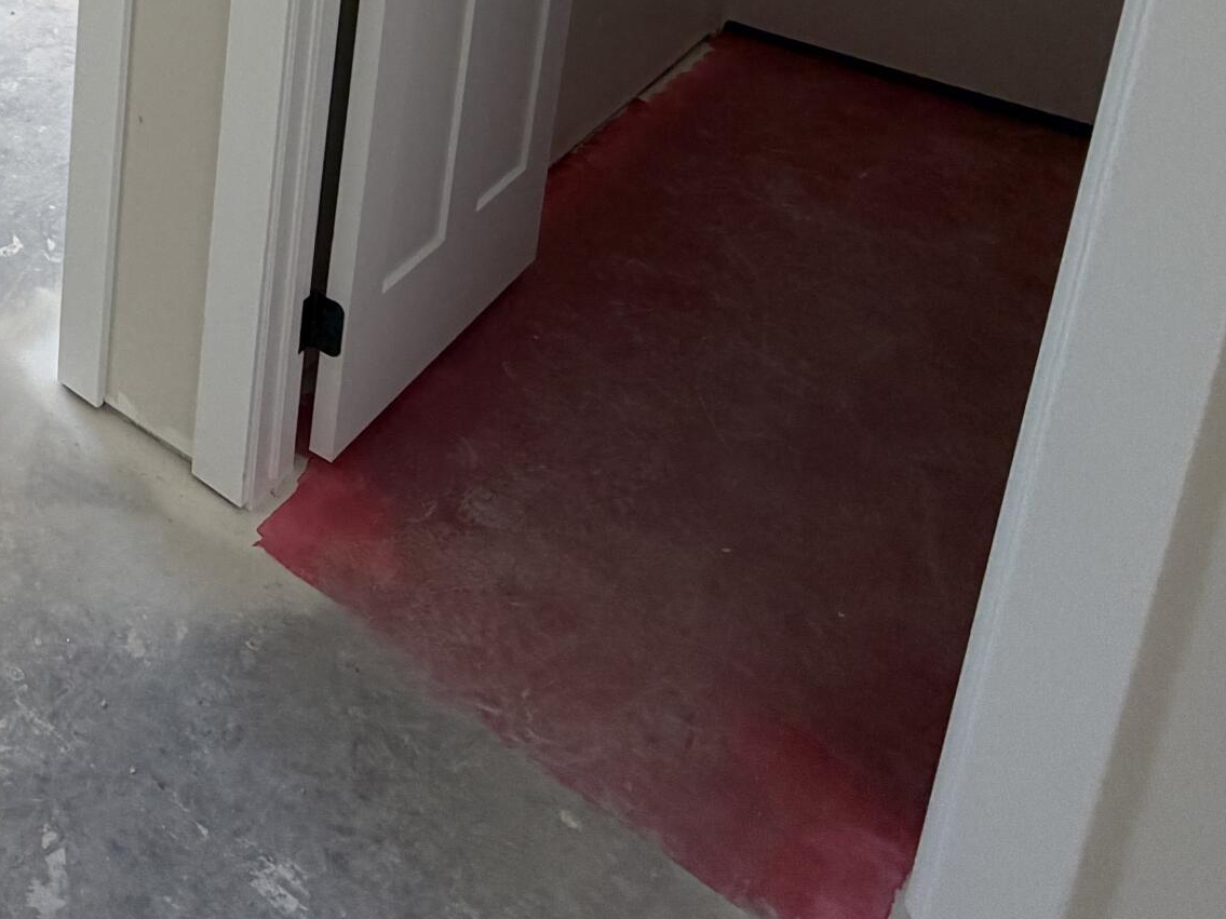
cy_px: -274
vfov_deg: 30.5
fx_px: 1310
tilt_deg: -11.5
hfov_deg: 40.9
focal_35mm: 37
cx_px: -102
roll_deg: -1.6
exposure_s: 1/121
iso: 125
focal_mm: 2.22
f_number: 2.2
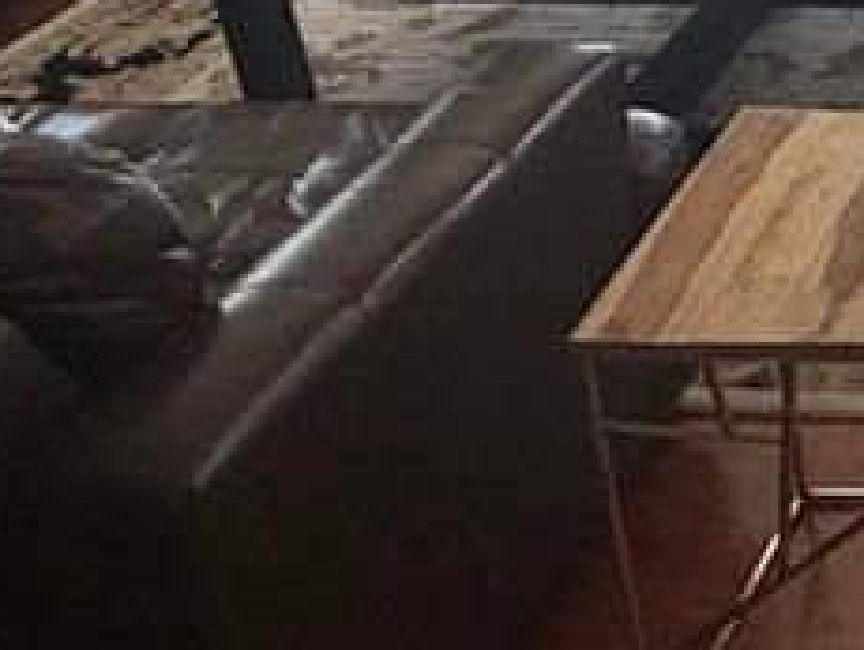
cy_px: -158
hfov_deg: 17.8
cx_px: 1640
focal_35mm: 83
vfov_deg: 16.9
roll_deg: -1.0
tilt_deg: -23.1
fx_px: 2074
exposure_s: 1/240
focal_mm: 2.22
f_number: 2.2
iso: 64
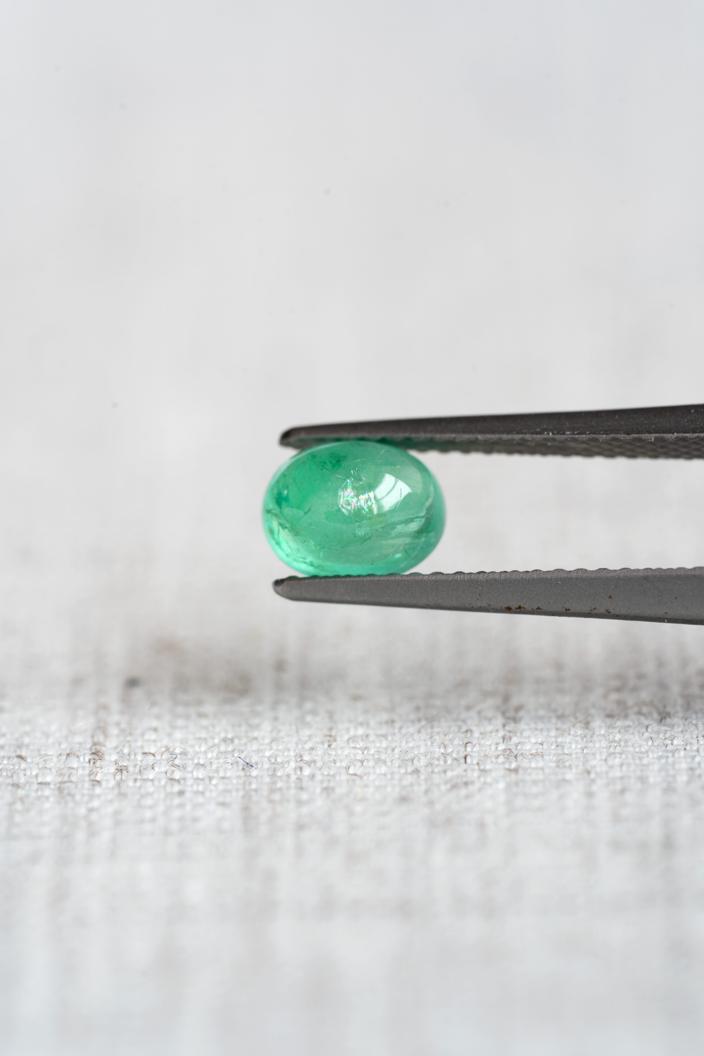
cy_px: 528
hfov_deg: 15.2
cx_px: 352
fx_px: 2640
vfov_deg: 22.6
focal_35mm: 90
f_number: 7.1
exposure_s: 1/8
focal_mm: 90
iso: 100
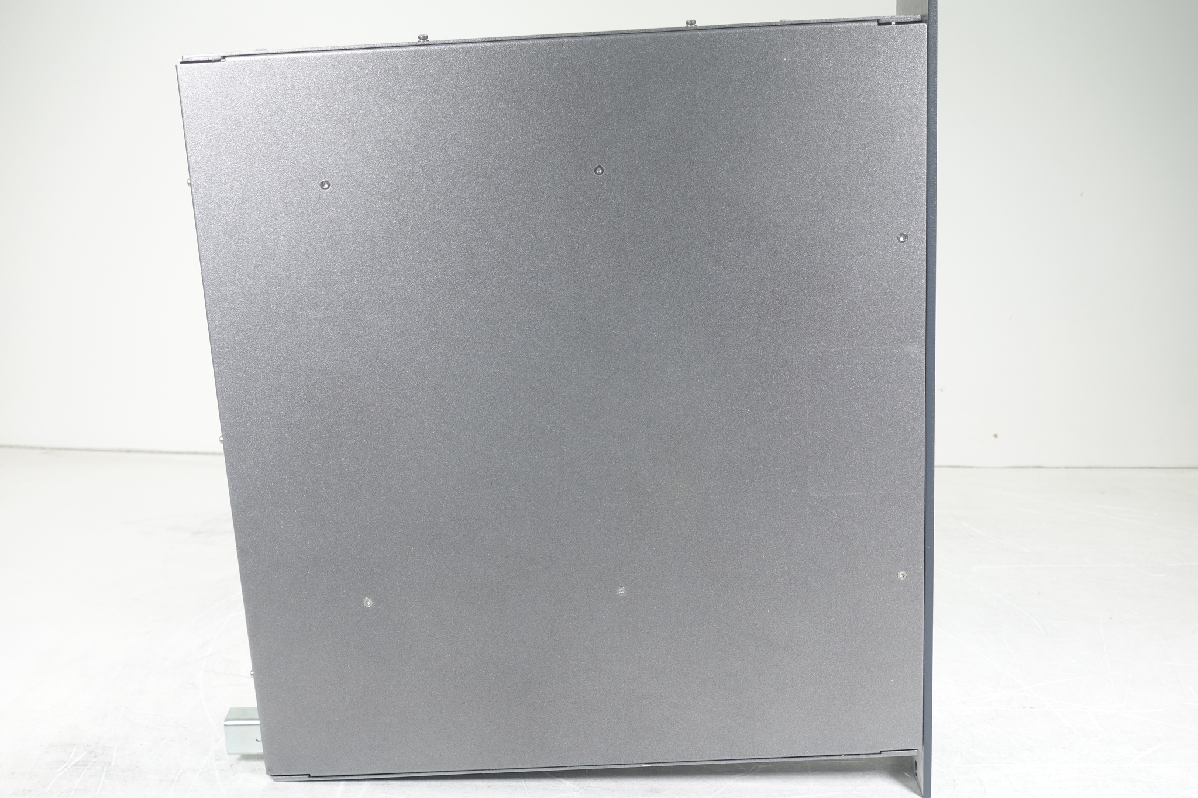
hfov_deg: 45.4
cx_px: 599
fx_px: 1431
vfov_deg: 31.2
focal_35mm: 43
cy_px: 399
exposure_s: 1/100
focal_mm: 15.94
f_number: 4
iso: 125
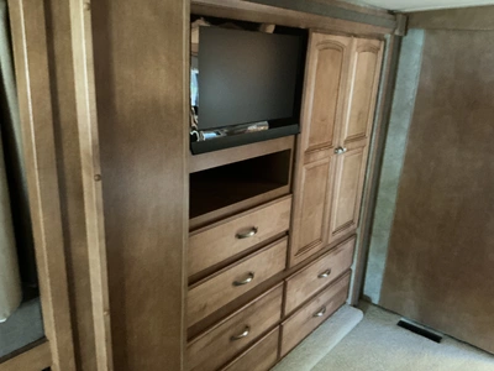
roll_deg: -4.3
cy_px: 186
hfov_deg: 63.4
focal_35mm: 28
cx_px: 247
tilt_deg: -17.8
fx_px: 400
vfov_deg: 49.7
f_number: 1.8
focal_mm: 3
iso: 640
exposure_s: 1/21
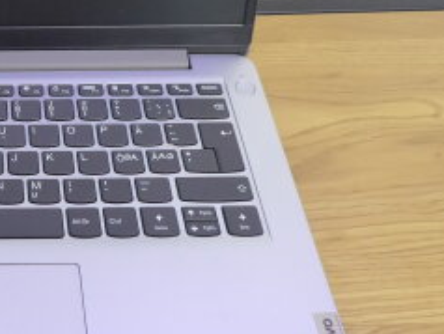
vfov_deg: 23.0
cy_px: 71
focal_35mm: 63
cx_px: -43
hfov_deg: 28.0
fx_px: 809
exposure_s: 1/20
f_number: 3.3
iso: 400
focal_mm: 4.3
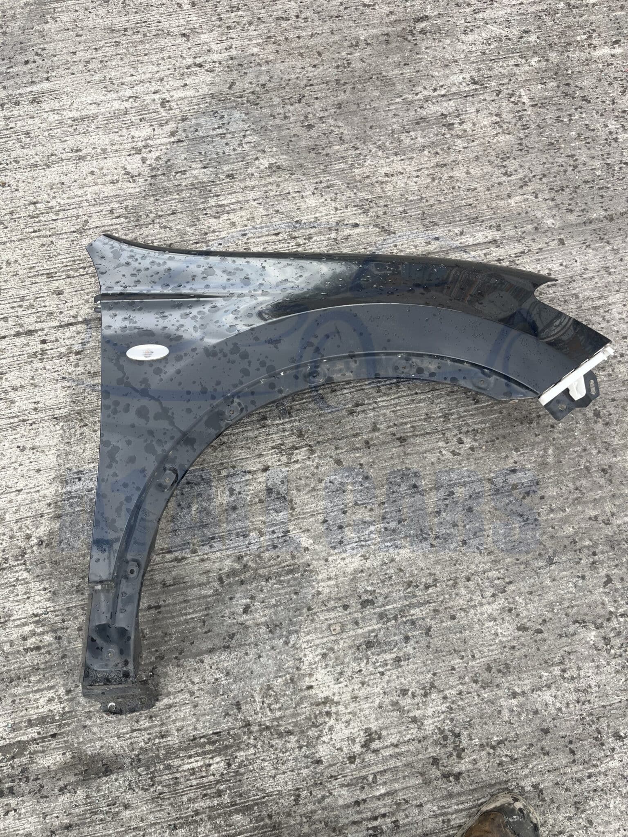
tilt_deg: -74.1
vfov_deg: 67.3
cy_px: 418
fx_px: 629
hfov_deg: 53.1
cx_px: 314
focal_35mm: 26
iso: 50
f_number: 1.6
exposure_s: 1/664
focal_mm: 5.1
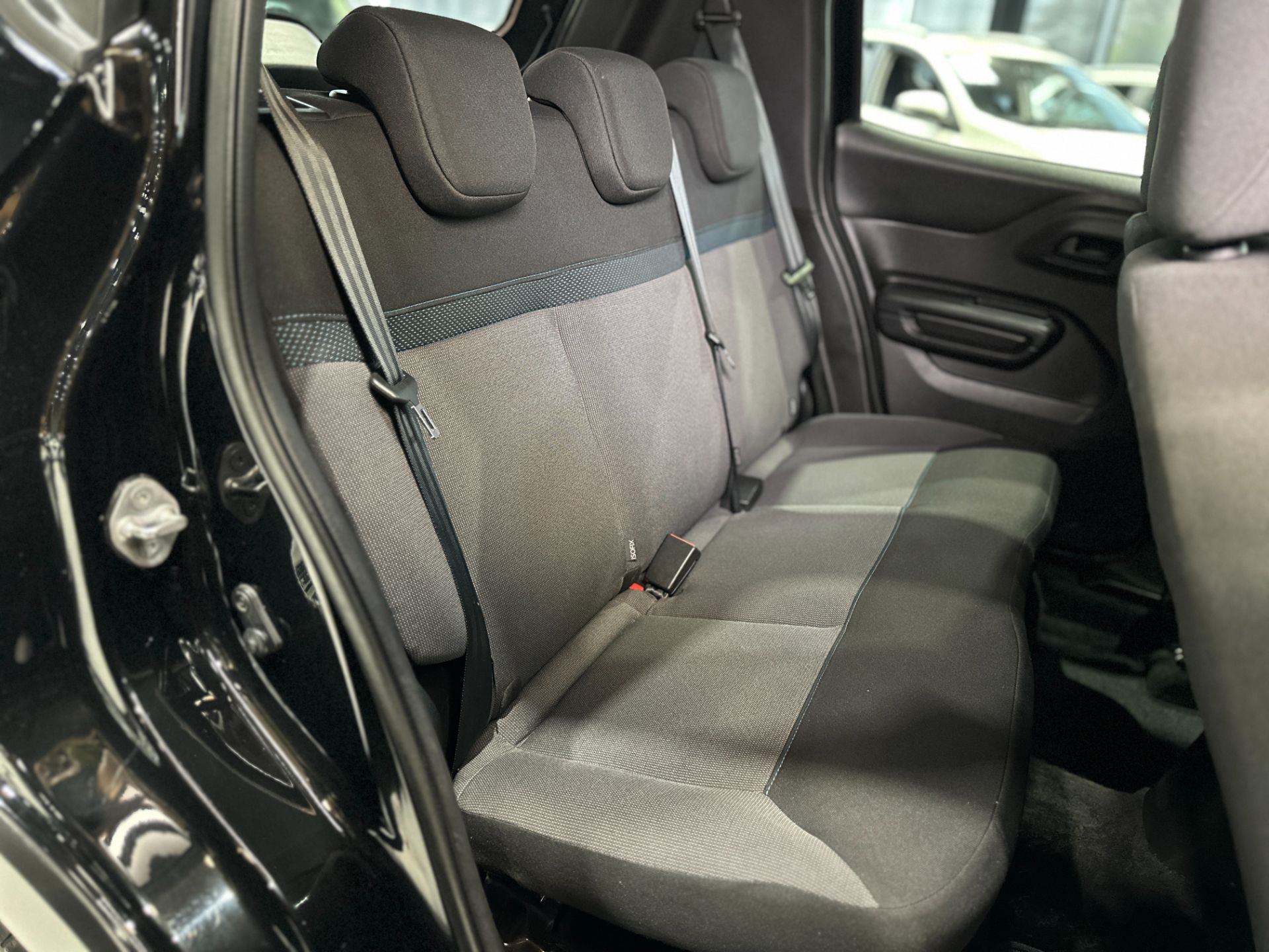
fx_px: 880
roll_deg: -4.9
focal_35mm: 24
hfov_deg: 71.6
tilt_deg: -23.7
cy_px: 476
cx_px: 634
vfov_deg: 56.8
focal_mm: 6.86
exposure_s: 1/40
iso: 640
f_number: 1.78
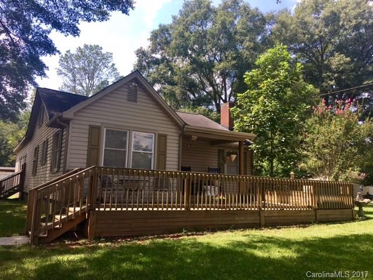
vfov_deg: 48.2
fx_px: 312
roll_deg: -1.8
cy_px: 140
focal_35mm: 29
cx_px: 186
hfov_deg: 61.7
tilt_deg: +9.4
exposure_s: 1/587
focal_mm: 4.15
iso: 25
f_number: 2.2
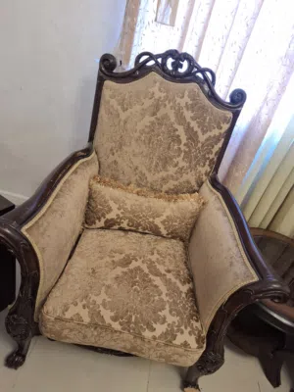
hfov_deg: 58.9
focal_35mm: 23
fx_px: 260
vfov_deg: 73.9
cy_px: 196
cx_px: 147
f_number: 1.8
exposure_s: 1/50
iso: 320
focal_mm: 5.54
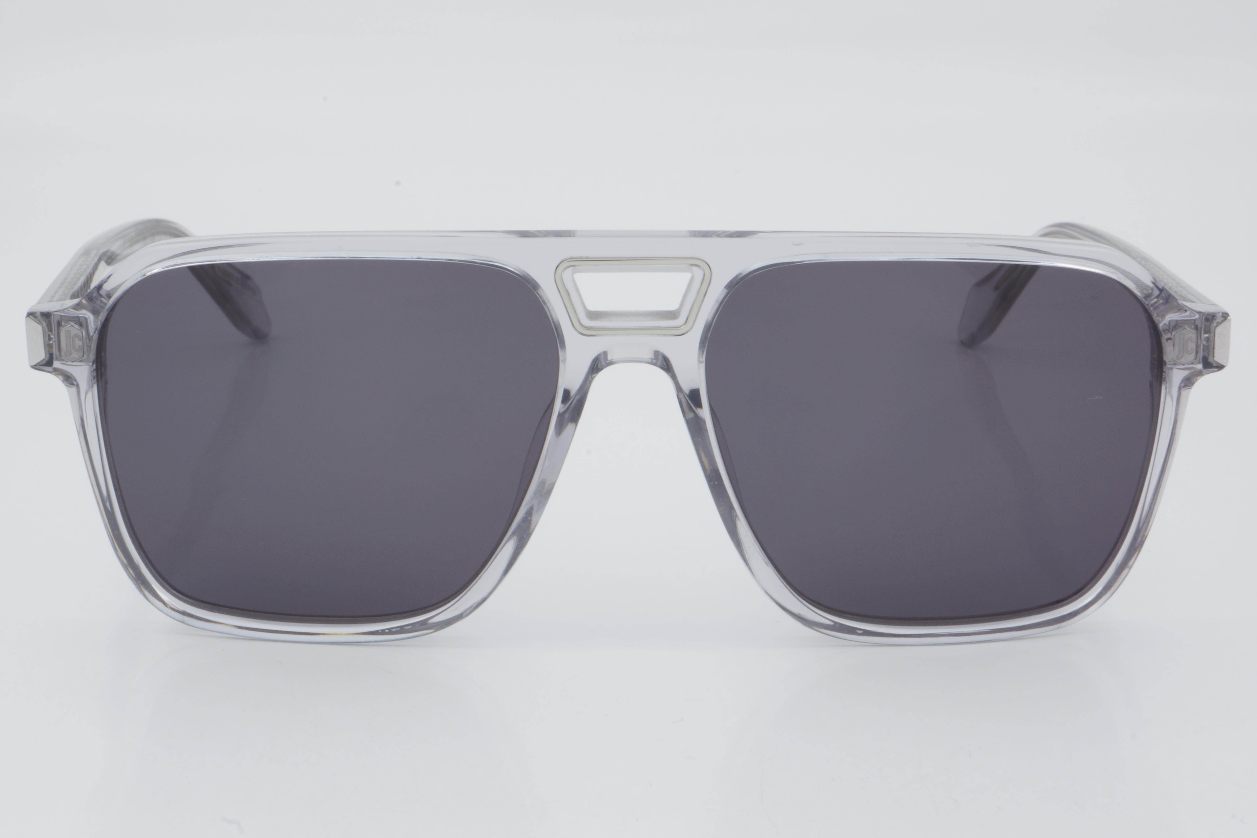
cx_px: 628
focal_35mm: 82
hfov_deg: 24.6
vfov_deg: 16.6
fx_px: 2880
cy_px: 419
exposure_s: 1/3
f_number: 32
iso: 100
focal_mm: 55
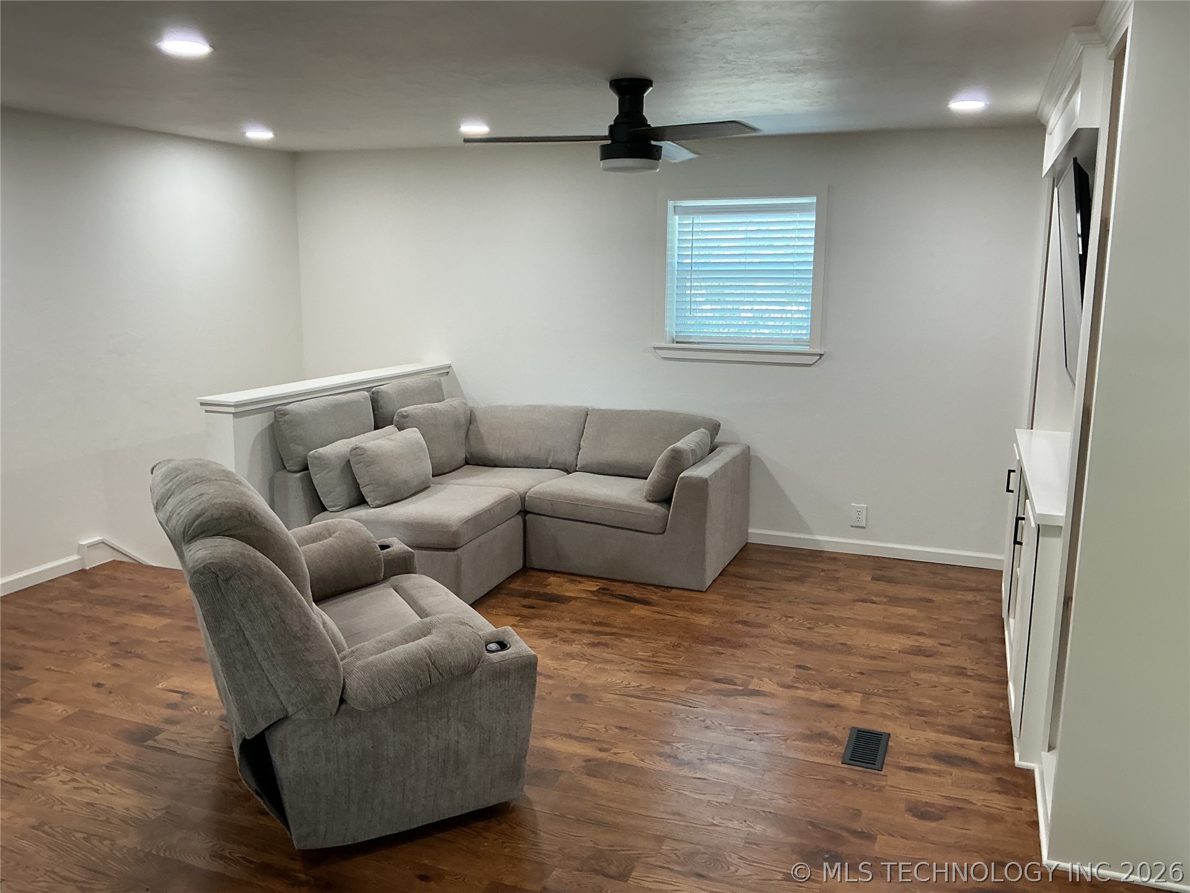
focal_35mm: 29
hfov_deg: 61.7
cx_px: 595
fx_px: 997
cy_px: 446
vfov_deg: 48.2
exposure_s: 1/60
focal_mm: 3
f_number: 1.8
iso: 80
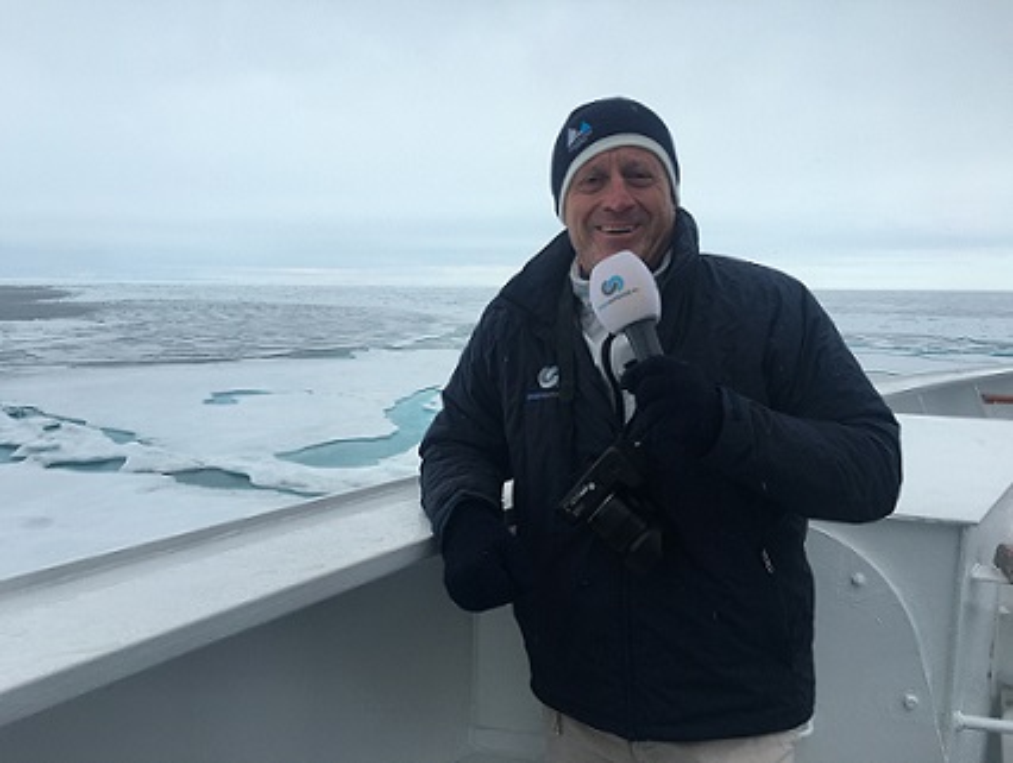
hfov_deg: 61.6
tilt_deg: -6.3
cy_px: 382
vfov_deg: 48.4
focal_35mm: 29
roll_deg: -0.1
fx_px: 850
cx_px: 506
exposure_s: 1/725
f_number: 2.2
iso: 25
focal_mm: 4.15
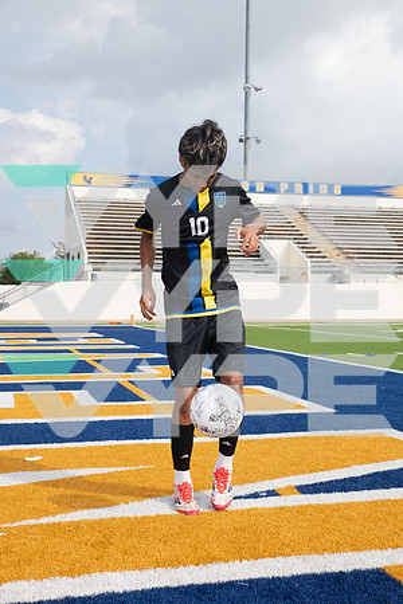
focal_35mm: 48
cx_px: 202
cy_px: 302
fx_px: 806
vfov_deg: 41.1
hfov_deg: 28.1
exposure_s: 1/400
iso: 100
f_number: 7.1
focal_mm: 48
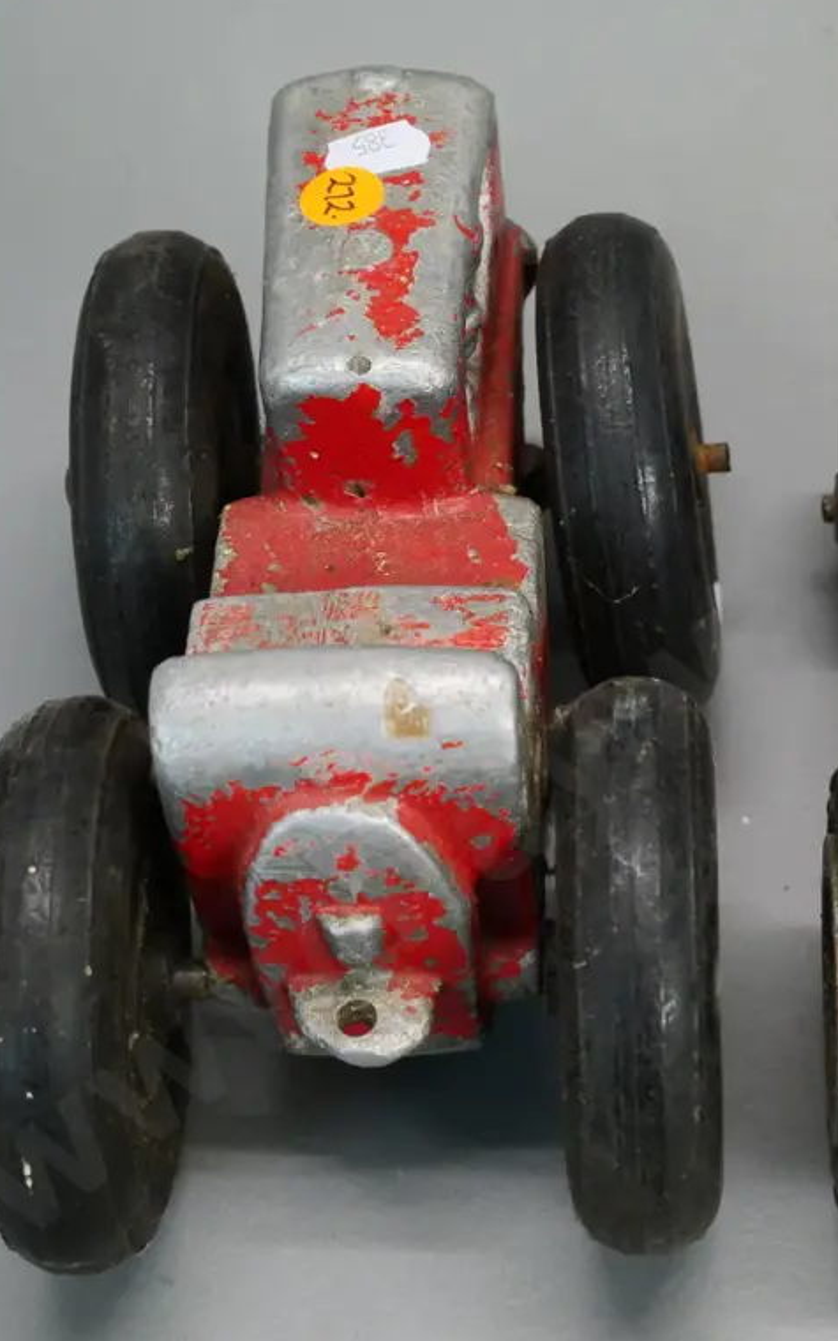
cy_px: 667
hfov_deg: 16.2
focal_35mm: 80
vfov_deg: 25.8
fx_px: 2923
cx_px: 711
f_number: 5.6
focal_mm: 28
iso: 3200
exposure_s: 1/60
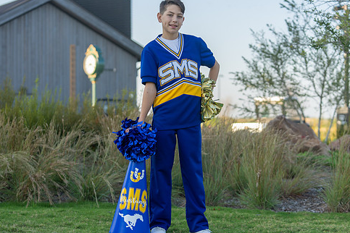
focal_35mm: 84
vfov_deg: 16.3
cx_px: 179
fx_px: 817
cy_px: 108
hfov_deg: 24.2
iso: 125
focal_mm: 70
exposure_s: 1/400
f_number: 3.2
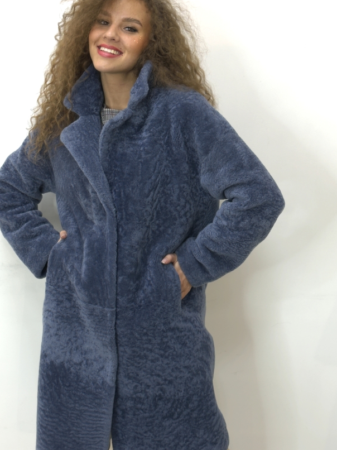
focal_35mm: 61
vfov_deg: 31.7
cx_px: 151
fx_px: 792
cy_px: 222
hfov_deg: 24.0
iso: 80
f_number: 1.78
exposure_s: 1/50
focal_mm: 6.86
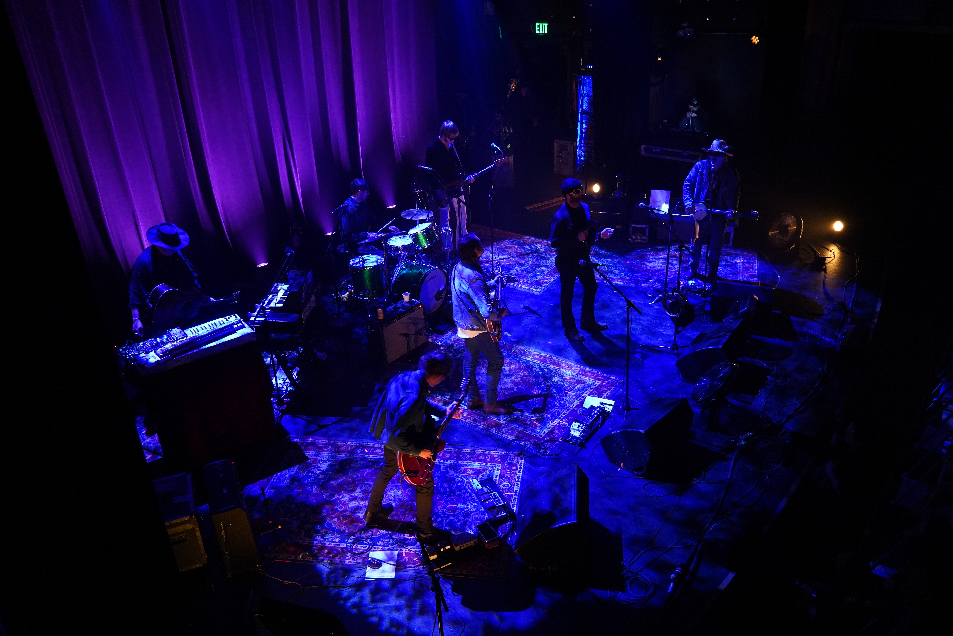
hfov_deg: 63.7
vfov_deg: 45.0
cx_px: 476
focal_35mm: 29
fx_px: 768
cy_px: 318
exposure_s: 1/60
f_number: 4
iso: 6400
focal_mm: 29
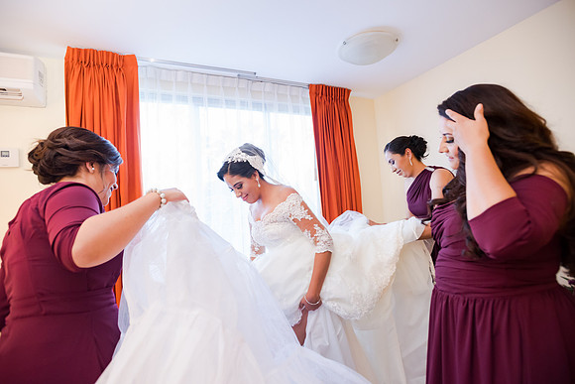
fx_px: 272
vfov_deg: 70.5
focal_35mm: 17
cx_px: 288
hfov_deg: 93.3
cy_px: 192
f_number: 2.8
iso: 1600
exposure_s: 1/125
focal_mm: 17
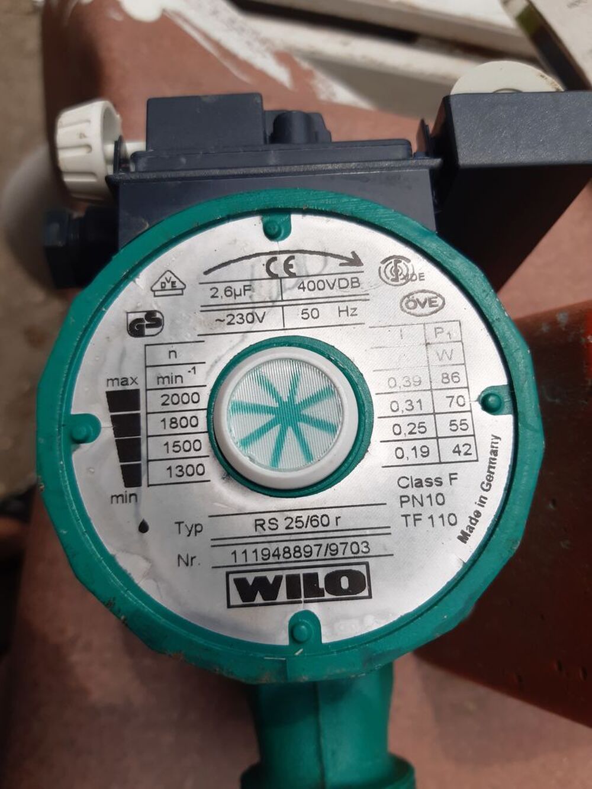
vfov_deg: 67.3
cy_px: 394
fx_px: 593
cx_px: 296
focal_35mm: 26
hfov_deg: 53.1
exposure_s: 1/1567
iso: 40
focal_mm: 3.92
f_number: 1.7
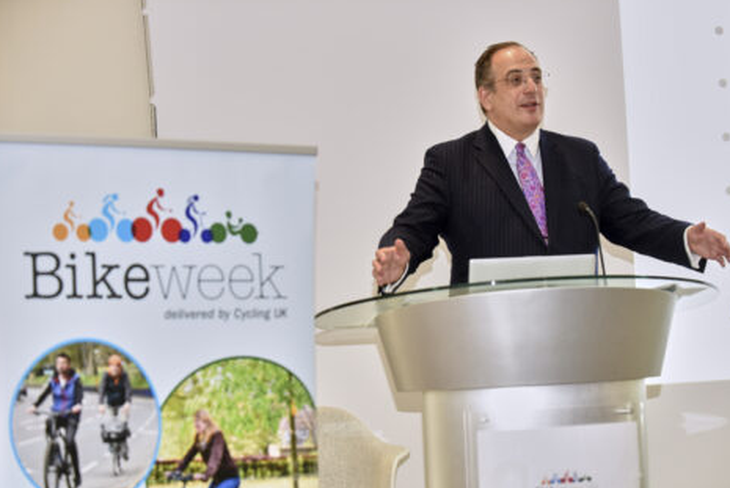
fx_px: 1745
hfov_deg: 23.6
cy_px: 253
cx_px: 375
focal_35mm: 86
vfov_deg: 15.9
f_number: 3.5
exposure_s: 1/160
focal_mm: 80
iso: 2000
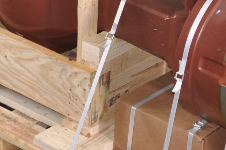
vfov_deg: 7.2
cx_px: 132
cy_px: -16
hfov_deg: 10.8
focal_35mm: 190
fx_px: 1190
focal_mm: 35
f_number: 3.8
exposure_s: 1/60
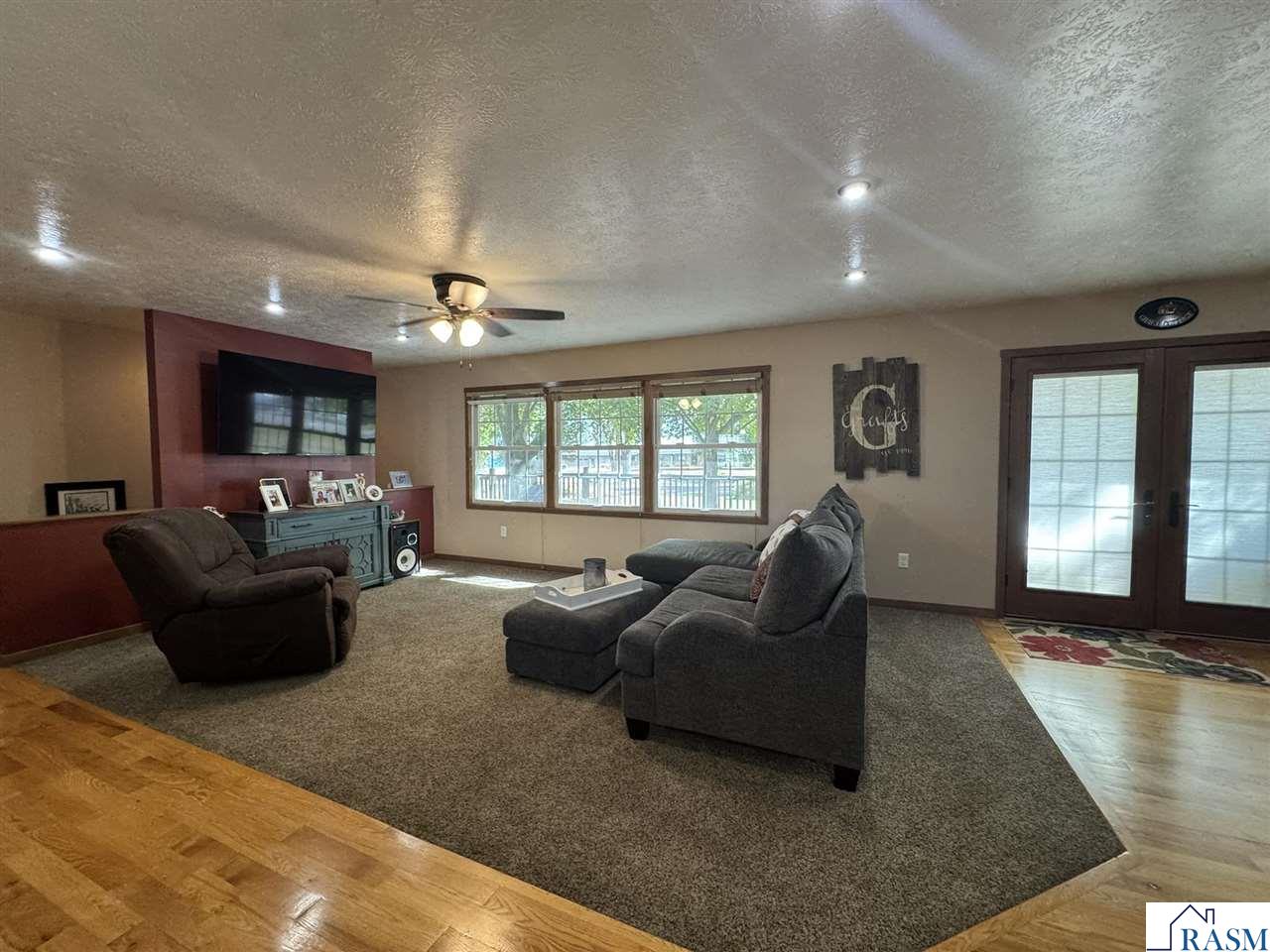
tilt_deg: -1.6
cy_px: 476
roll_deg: +0.5
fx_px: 514
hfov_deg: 102.1
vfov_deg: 85.7
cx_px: 635
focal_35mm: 14
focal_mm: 2.22
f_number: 2.2
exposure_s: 1/60
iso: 160
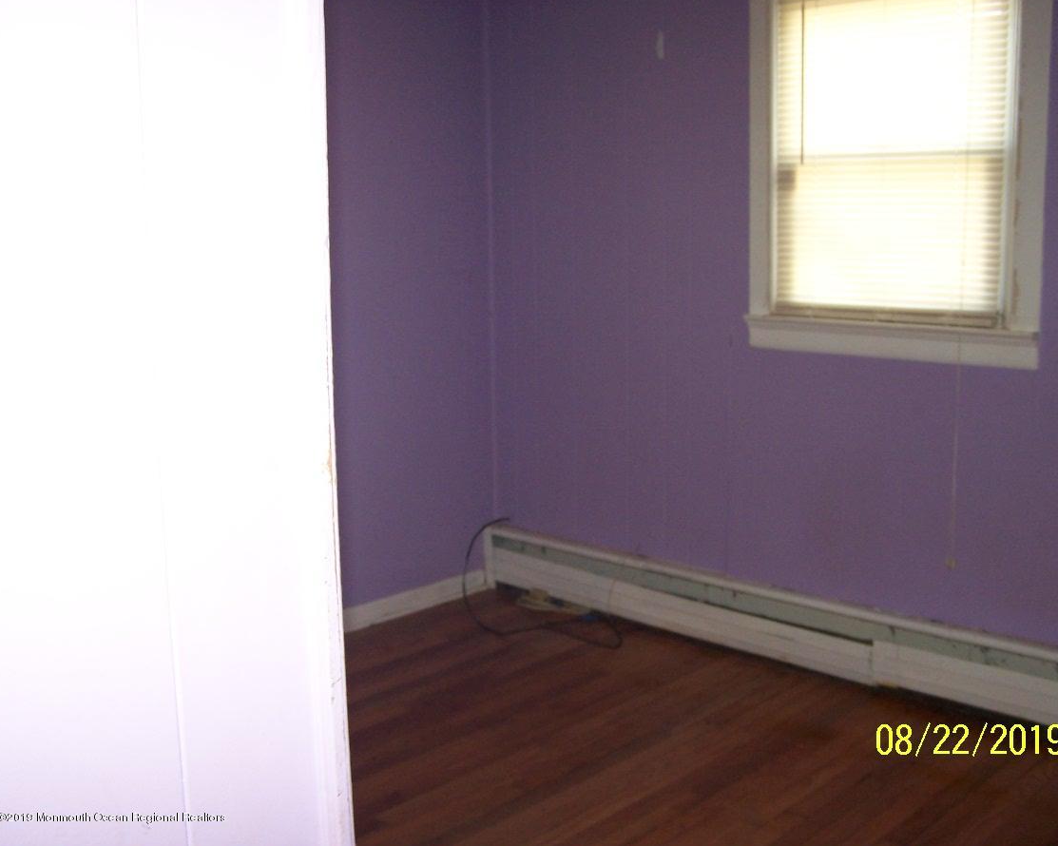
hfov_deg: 45.8
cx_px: 564
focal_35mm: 40
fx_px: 1252
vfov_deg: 37.3
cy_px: 420
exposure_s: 1/60
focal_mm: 6.3
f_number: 2.8
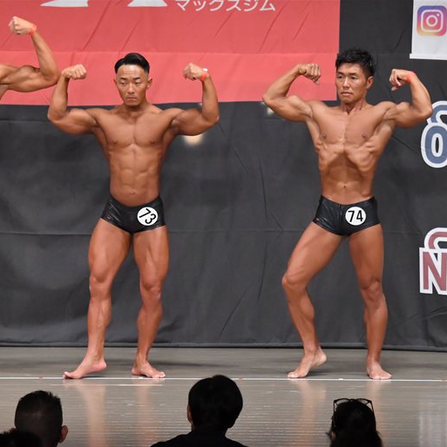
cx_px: 210
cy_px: 224
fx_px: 3784
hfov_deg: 6.8
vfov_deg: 6.8
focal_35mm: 259
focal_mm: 135
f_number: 5.6
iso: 6400
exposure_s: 1/400
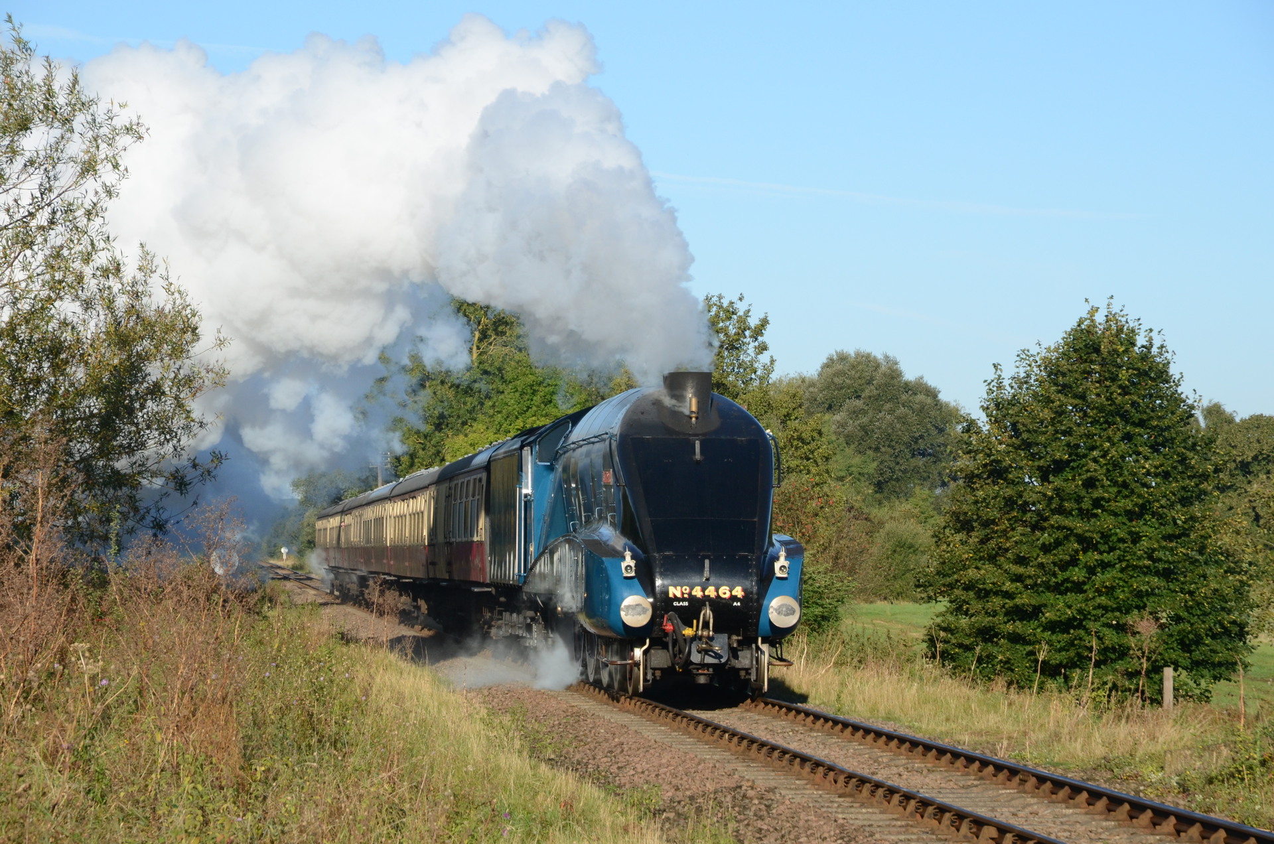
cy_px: 422
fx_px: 4503
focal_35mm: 128
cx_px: 637
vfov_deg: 10.7
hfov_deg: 16.1
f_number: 9
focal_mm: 85
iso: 500
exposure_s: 1/800
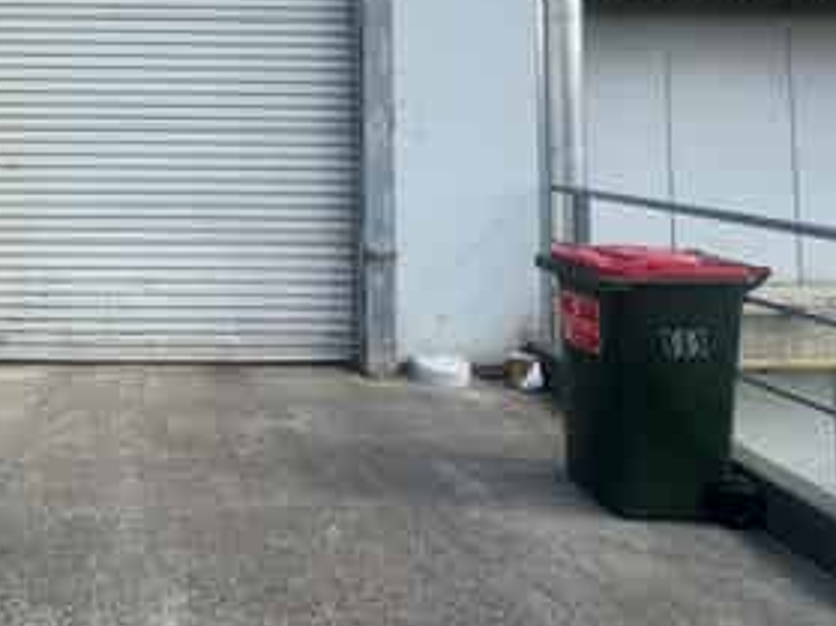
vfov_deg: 40.5
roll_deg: -1.2
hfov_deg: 51.3
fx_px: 797
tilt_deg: +2.3
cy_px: 94
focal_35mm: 33
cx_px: 147
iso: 40
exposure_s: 1/1506
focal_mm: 2.22
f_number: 2.2
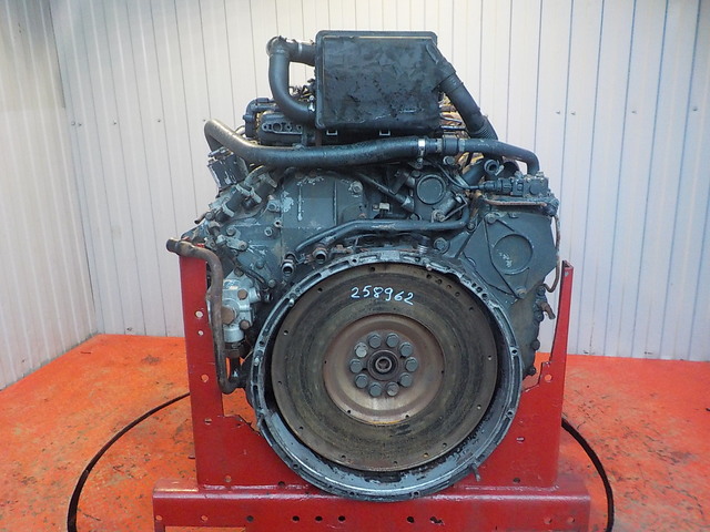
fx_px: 615
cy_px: 266
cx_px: 355
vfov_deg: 46.8
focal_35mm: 30
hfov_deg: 60.0
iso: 400
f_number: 3.3
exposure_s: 1/25
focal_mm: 4.1
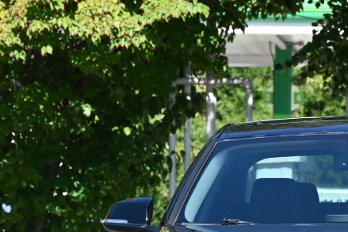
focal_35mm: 260
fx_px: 2512
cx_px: 363
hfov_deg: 7.9
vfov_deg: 5.3
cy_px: 307
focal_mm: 70
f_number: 5.6
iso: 100
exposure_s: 1/250
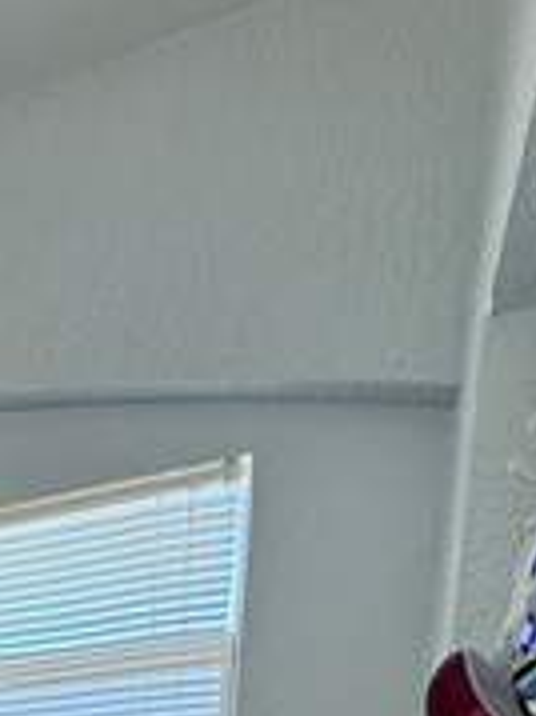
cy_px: 1180
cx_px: -260
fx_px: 1034
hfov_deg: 23.5
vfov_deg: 24.6
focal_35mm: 50
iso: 100
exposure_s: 1/120
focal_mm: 2.22
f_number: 2.2
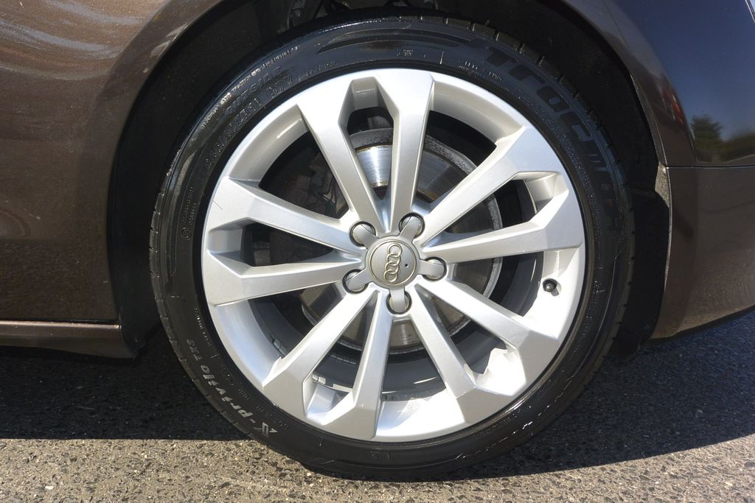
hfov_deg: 67.4
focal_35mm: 27
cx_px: 378
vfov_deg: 47.9
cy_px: 252
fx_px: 566
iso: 160
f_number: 7.1
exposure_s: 1/250
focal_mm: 10
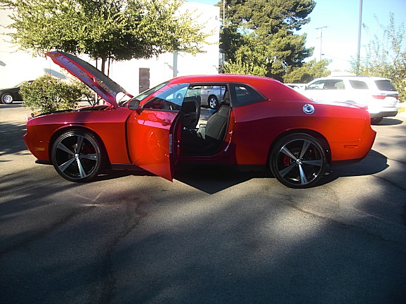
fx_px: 422
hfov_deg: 51.4
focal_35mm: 36
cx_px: 203
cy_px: 152
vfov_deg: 39.7
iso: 50
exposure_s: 1/320
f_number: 2.8
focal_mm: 6.3
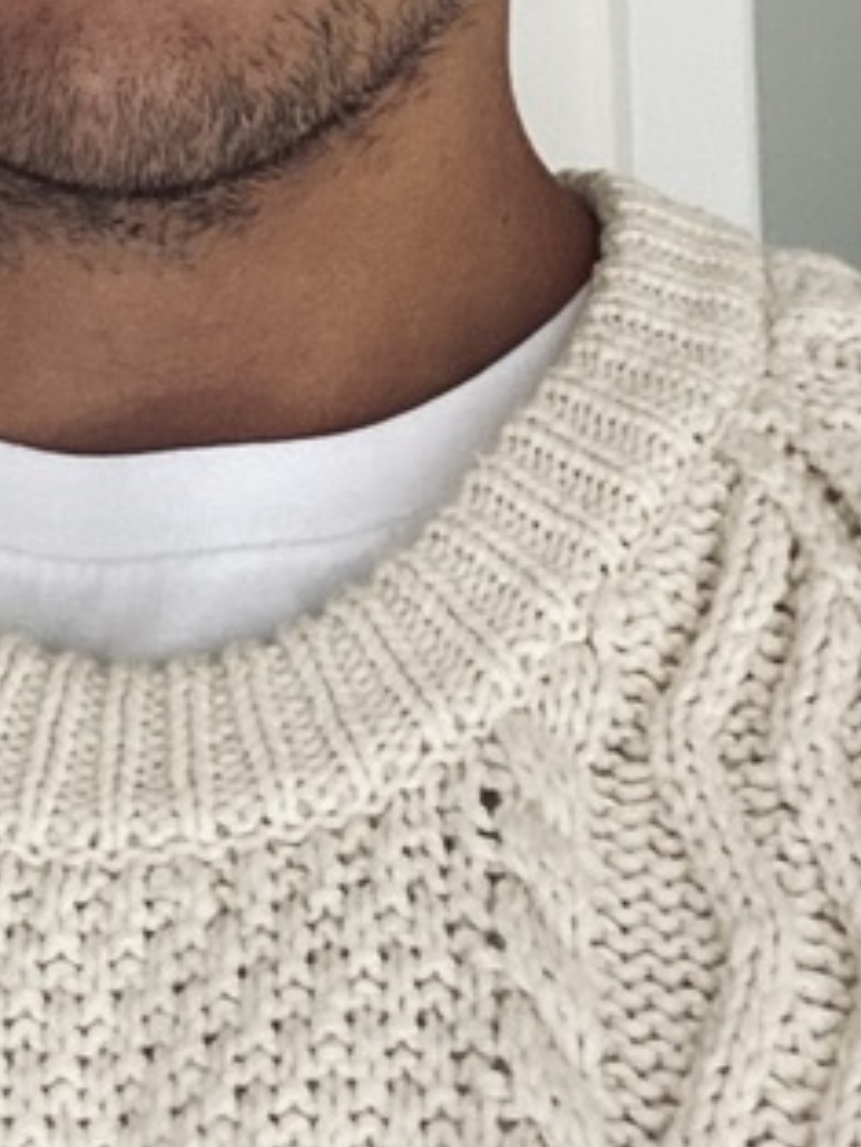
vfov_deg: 18.0
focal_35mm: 98
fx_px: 3248
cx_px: 37
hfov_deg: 14.9
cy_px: -550
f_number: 2.2
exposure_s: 1/33
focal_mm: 2.71
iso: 400
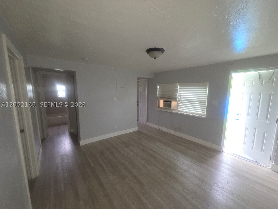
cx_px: 139
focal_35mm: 13
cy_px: 104
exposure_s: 1/60
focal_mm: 2.2
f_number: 2.2
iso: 250
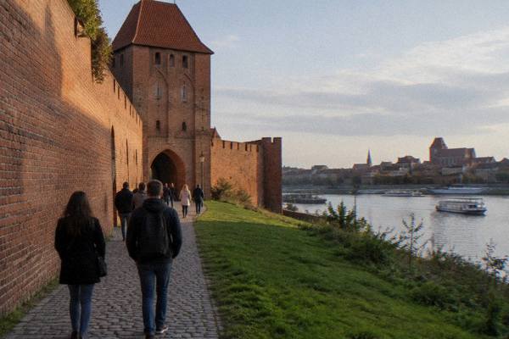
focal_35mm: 48
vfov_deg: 28.1
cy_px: 170
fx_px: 679
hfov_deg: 41.1
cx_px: 254
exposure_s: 1/320
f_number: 11
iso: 500
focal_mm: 48
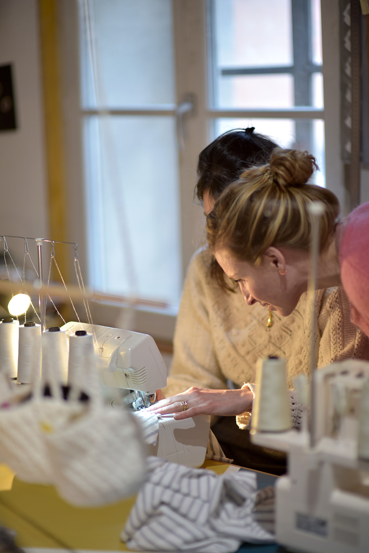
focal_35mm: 85
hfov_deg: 16.1
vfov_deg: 23.9
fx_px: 1306
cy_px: 276
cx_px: 184
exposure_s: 1/125
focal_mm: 85
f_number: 1.4
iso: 320
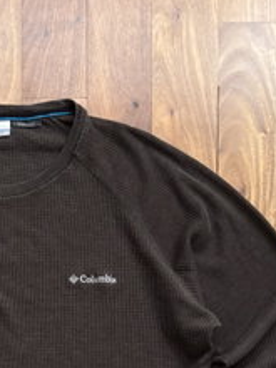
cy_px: 401
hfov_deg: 22.5
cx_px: 10
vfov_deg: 28.1
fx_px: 670
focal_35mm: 63
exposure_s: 1/60
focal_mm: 5.96
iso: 250
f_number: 1.6
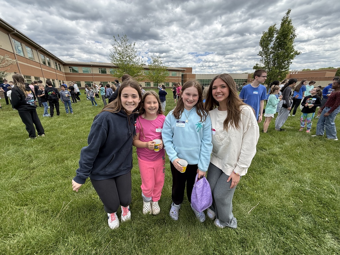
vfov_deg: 85.7
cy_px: 128
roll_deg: -0.8
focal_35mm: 14
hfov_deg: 102.1
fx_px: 138
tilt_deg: -16.1
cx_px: 170
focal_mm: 2.22
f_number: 2.2
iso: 50
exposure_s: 1/955
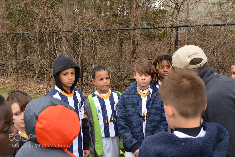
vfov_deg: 27.0
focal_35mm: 50
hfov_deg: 39.6
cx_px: 118
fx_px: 326
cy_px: 78
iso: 1000
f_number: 9
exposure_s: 1/250
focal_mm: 50
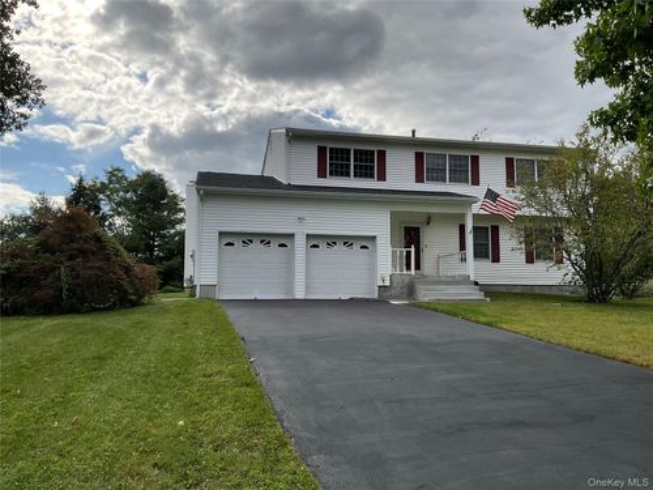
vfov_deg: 48.2
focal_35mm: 29
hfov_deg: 61.7
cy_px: 245
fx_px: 547
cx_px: 326
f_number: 1.8
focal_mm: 3
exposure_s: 1/2320
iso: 16
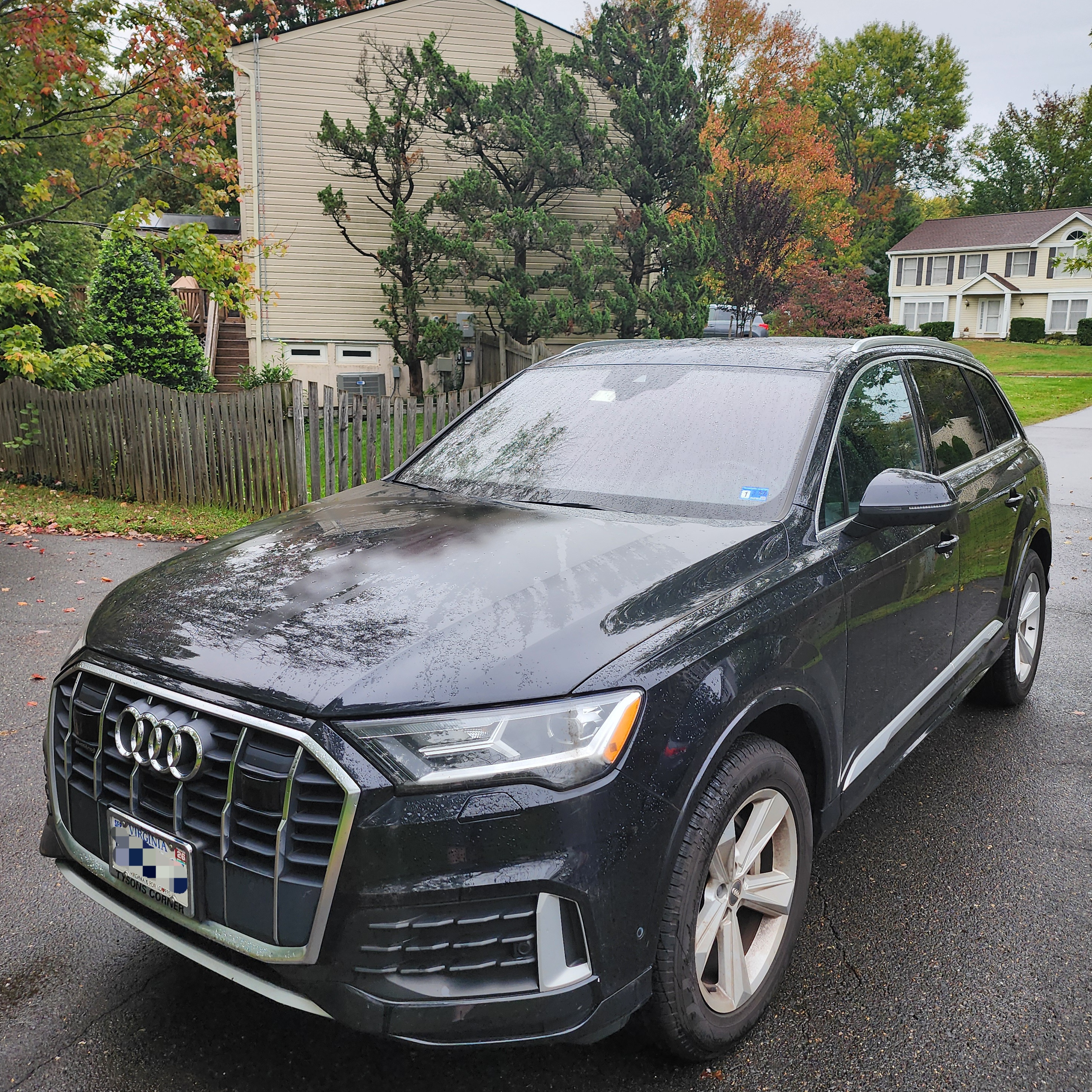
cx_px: 562
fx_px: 999
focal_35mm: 28
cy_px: 530
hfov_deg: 57.3
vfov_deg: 57.3
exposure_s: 1/182
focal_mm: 6.4
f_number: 1.8
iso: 50
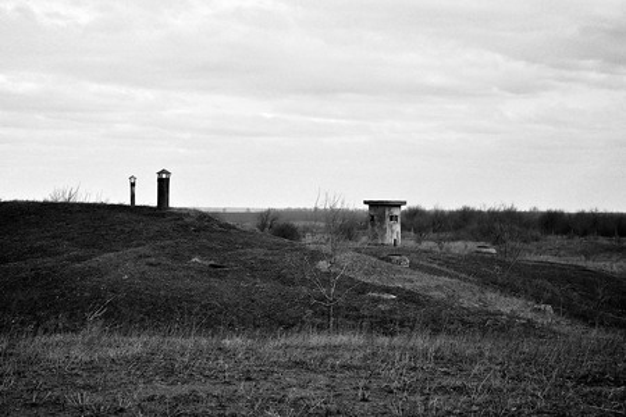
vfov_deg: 18.2
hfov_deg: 27.0
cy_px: 208
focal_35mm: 75
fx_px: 1304
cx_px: 313
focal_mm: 50
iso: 1800
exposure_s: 1/4000
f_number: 8
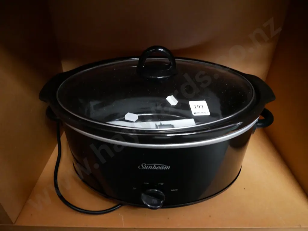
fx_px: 214
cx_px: 154
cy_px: 116
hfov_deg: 71.6
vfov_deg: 56.8
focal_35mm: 24
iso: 3200
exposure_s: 1/15
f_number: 4
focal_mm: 12
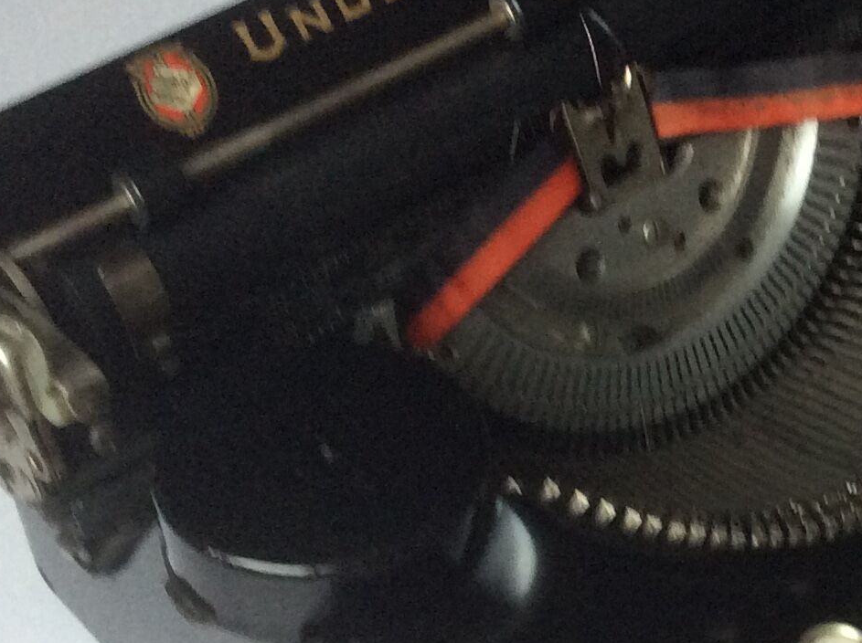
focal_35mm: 88
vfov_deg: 16.6
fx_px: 2188
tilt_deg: -48.1
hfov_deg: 22.0
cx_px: 705
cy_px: 544
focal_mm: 3.3
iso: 100
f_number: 2.4
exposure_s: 1/25
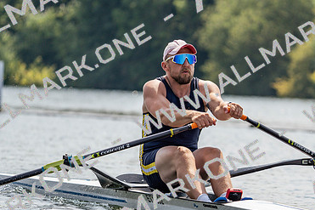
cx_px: 240
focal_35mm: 441
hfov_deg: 4.7
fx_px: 3857
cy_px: 137
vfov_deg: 3.1
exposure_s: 1/1600
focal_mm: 282
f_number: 5.6
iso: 160
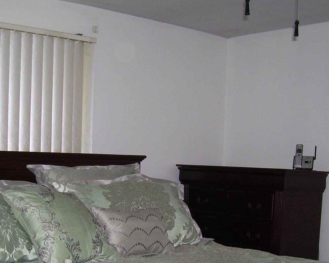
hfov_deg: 31.8
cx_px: 120
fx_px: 574
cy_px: 210
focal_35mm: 59
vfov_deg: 25.4
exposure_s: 1/60
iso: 80
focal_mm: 5.6
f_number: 2.7
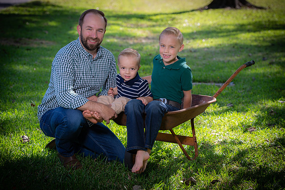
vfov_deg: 13.9
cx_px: 142
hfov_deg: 20.8
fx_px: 775
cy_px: 95
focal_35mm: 98
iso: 160
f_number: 4.5
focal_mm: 98
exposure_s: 1/200
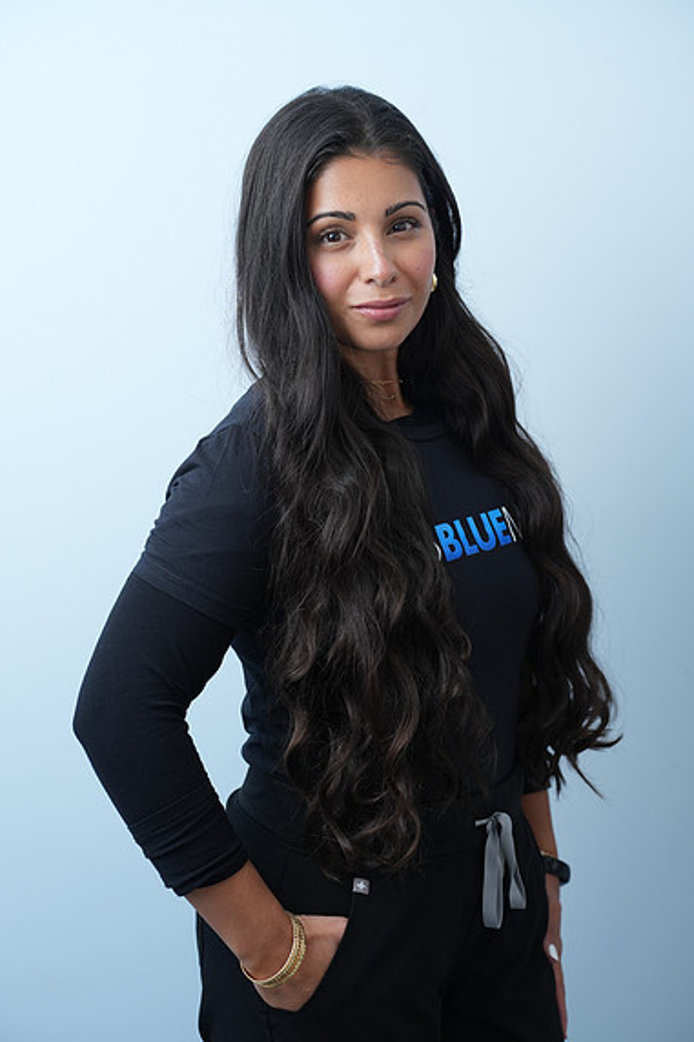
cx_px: 345
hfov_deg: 19.4
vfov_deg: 28.9
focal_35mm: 70
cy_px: 521
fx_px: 2025
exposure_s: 1/250
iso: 640
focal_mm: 69
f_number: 4
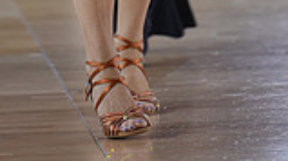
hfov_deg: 3.8
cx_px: 88
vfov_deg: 2.1
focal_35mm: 575
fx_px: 4386
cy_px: -270
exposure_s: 1/500
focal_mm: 150
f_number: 2
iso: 800
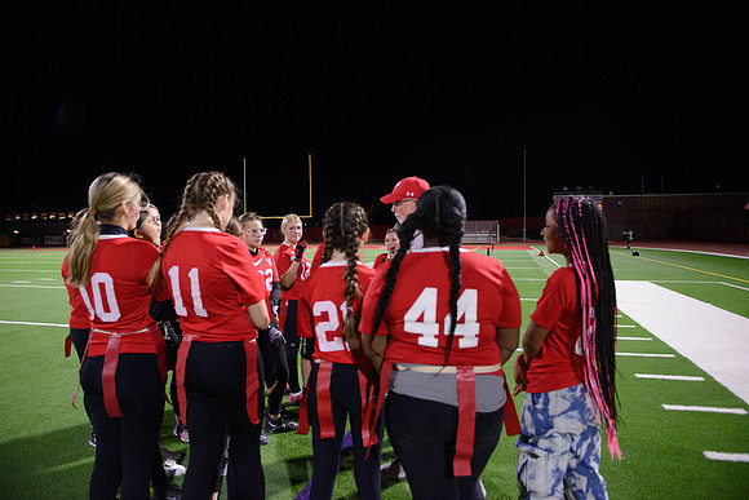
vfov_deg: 53.2
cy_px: 250
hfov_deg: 73.7
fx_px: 499
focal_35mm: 24
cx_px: 374
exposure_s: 1/320
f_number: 2.8
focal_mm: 24
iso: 3200
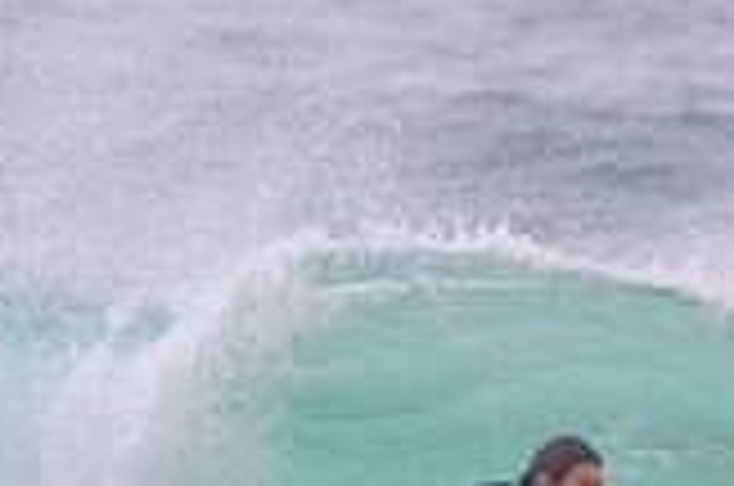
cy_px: 709
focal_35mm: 2854
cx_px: 590
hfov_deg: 0.7
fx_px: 58076
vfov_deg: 0.5
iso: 1400
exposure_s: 1/2000
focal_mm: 800
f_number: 11
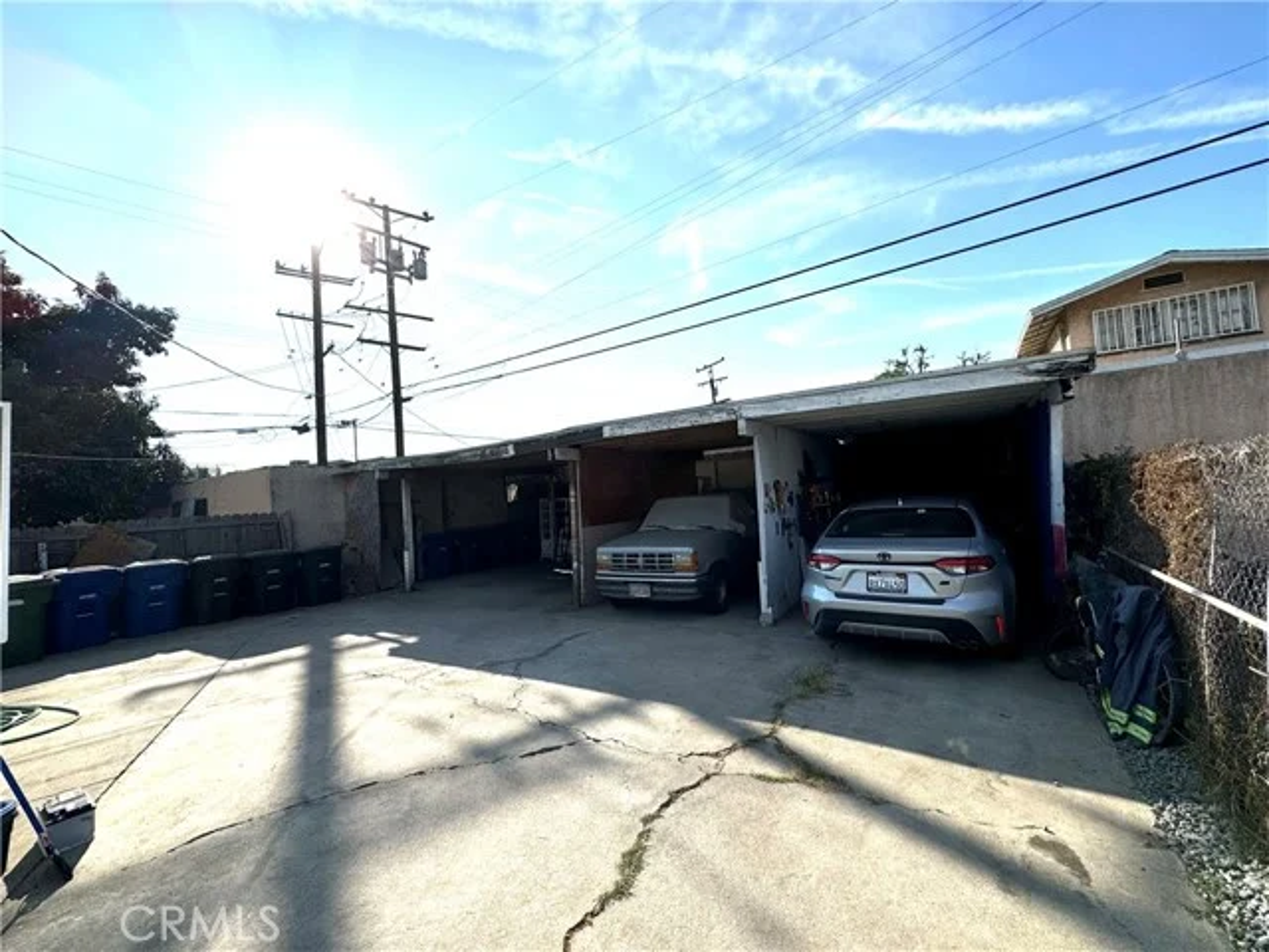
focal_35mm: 14
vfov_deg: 85.7
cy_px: 476
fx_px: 513
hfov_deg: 102.1
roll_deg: +4.0
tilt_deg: +3.6
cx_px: 634
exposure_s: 1/3390
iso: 50
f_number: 2.2
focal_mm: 2.22
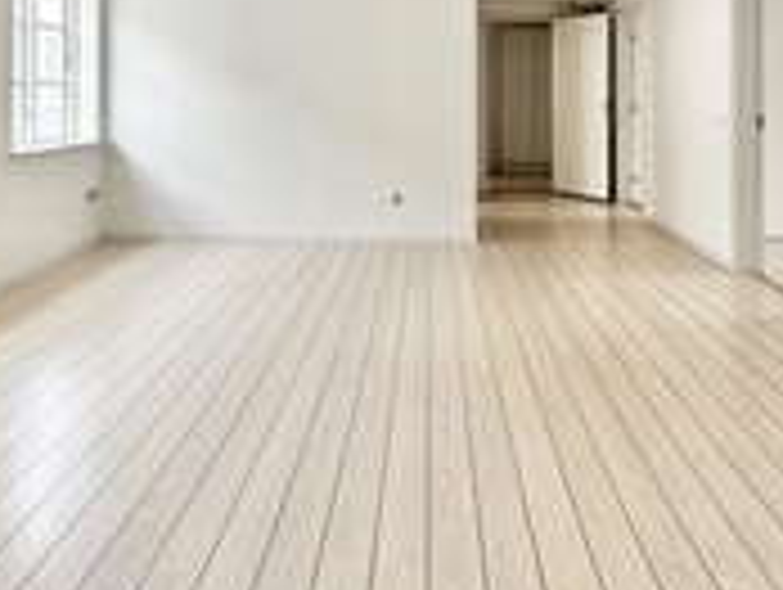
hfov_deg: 59.8
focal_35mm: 30
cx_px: 416
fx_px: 680
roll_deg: +0.3
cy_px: 90
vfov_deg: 43.9
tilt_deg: -0.3
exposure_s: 1/99
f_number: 2.2
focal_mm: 2.22
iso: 125
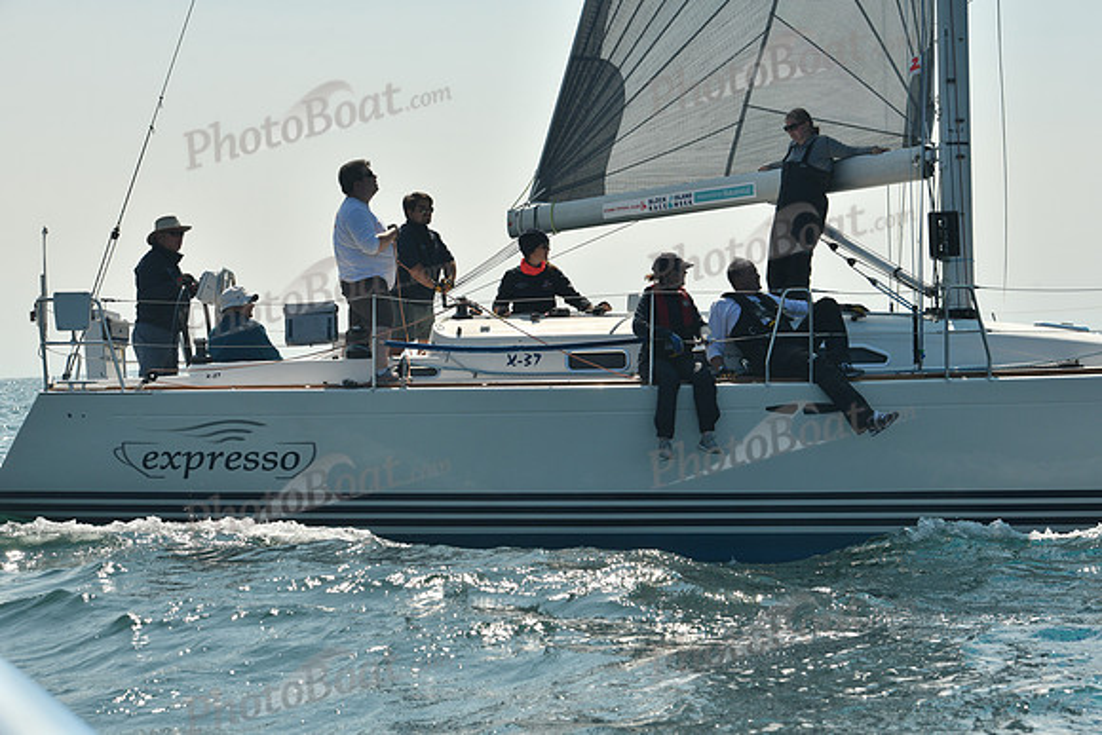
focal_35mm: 90
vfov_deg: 15.2
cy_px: 368
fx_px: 2756
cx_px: 551
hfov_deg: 22.6
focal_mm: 90
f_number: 9
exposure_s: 1/640
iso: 320
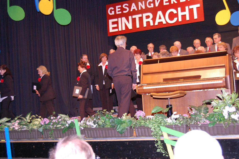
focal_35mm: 57
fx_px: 378
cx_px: 120
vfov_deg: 23.7
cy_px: 80
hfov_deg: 35.1
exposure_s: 1/60
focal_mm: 38
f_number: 4.8
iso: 1600
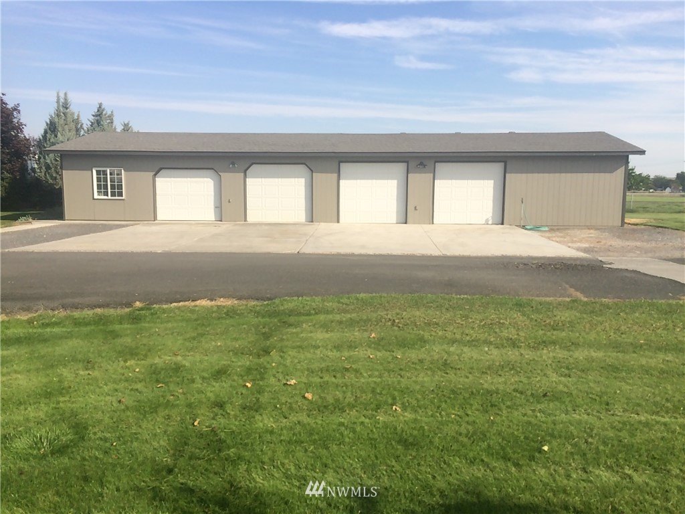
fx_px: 574
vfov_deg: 48.2
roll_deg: +0.4
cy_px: 257
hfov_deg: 61.7
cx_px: 342
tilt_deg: -9.5
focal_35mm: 29
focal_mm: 4.15
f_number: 2.2
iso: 32
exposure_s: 1/2033
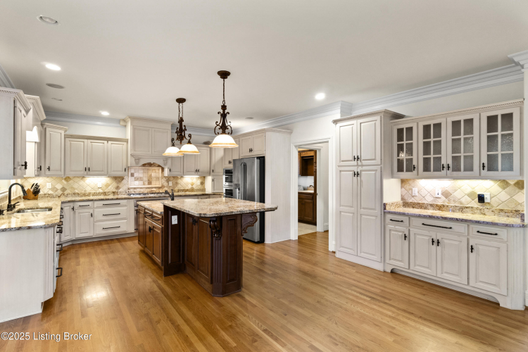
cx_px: 264
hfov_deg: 95.0
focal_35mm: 16
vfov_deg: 72.1
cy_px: 176
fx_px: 242
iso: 400
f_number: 8
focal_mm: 11
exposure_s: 1/1.67
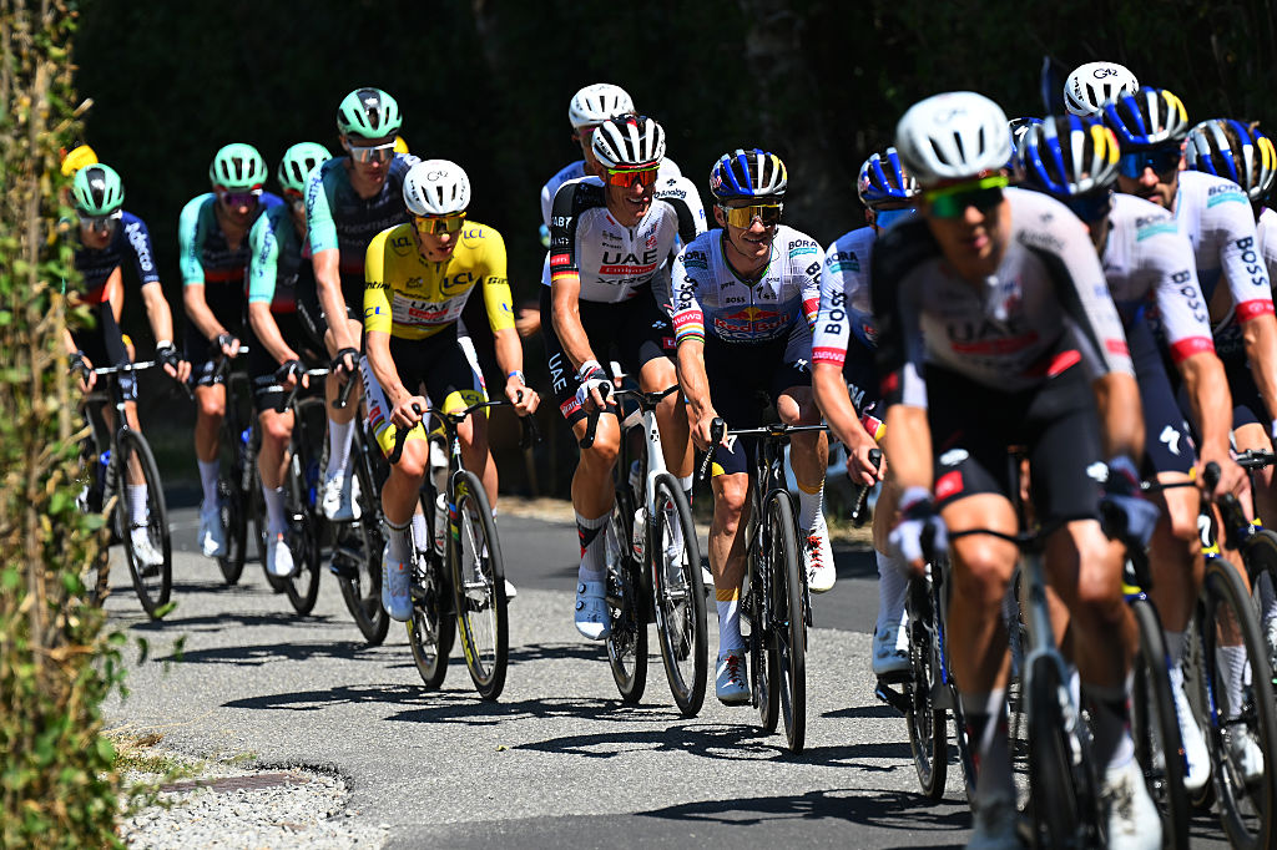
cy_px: 425
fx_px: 10638
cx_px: 638
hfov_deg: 6.9
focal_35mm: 300
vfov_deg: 4.6
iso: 250
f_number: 3.5
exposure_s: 1/2500
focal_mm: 200
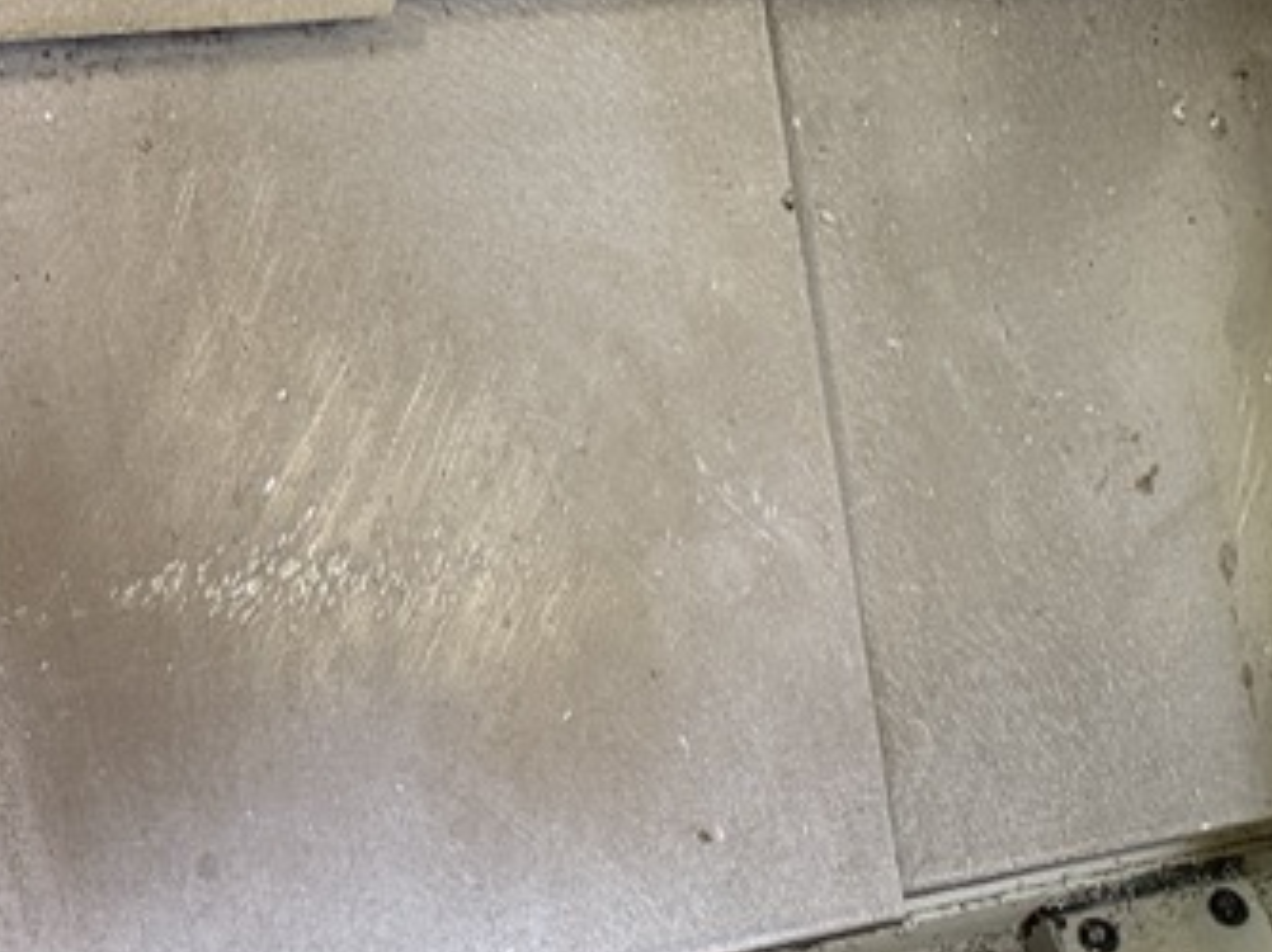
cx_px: 1002
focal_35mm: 92
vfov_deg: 16.0
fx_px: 3378
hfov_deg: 21.1
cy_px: 659
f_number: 1.78
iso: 640
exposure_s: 1/60
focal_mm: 6.76
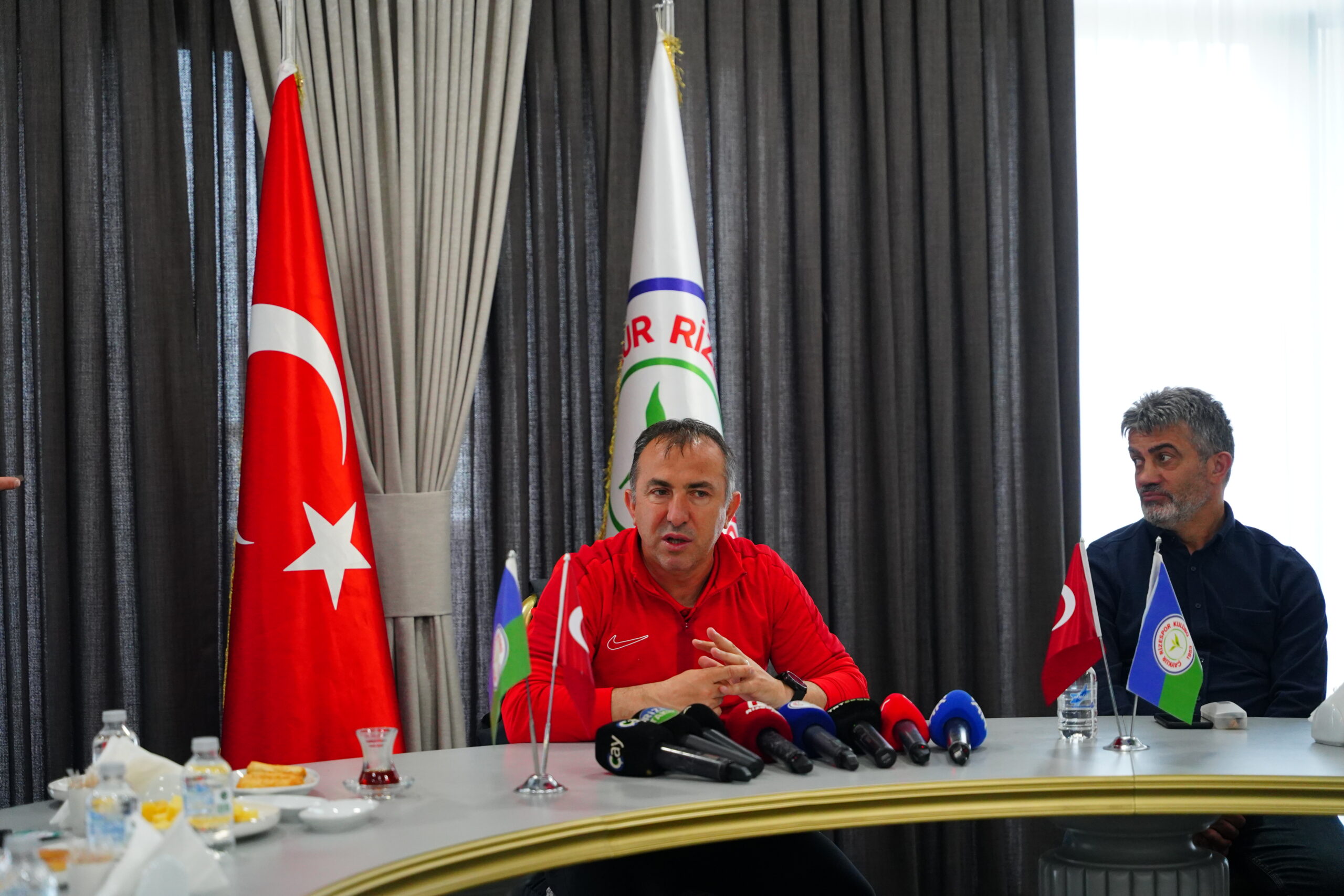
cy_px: 448
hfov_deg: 28.8
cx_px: 672
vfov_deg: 19.5
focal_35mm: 70
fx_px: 2613
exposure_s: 1/500
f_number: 2.8
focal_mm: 70
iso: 4000
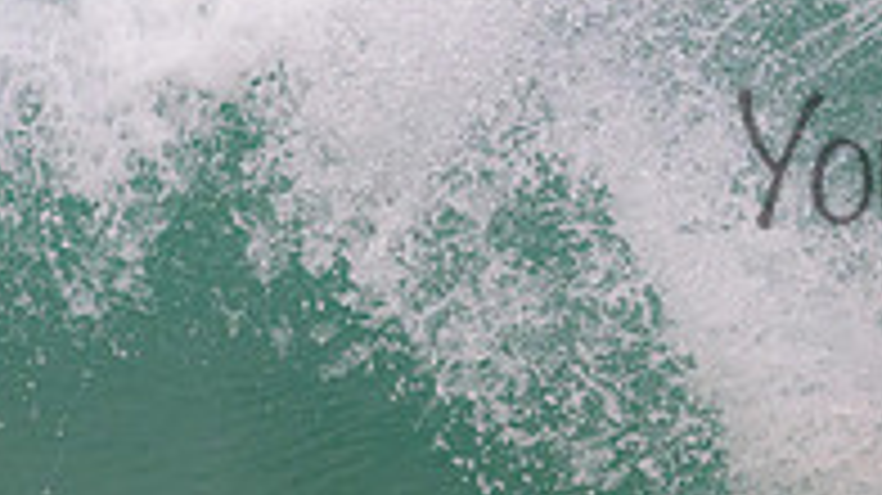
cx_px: 1151
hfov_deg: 1.0
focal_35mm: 2166
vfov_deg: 0.6
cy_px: -58
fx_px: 50629
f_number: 11
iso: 1800
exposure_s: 1/1250
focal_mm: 580
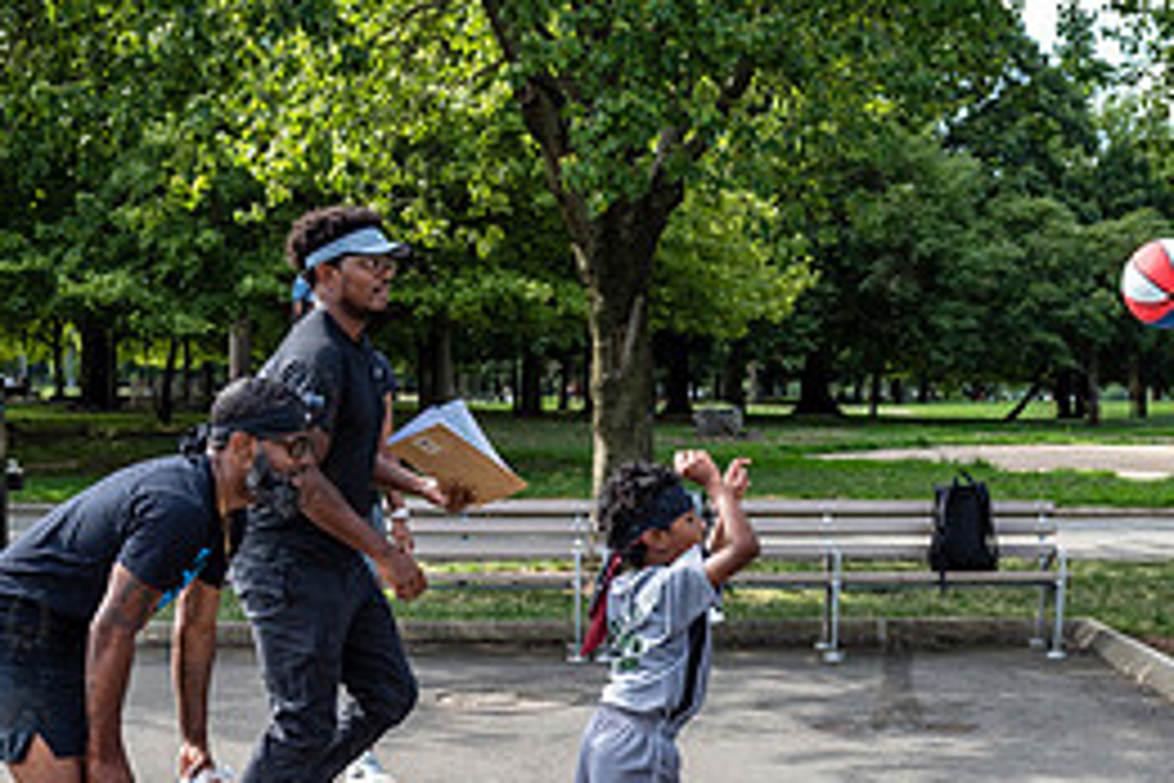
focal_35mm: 69
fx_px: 2250
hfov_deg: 28.8
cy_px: 650
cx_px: 895
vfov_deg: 19.5
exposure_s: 1/800
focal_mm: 31
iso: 200
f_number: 4
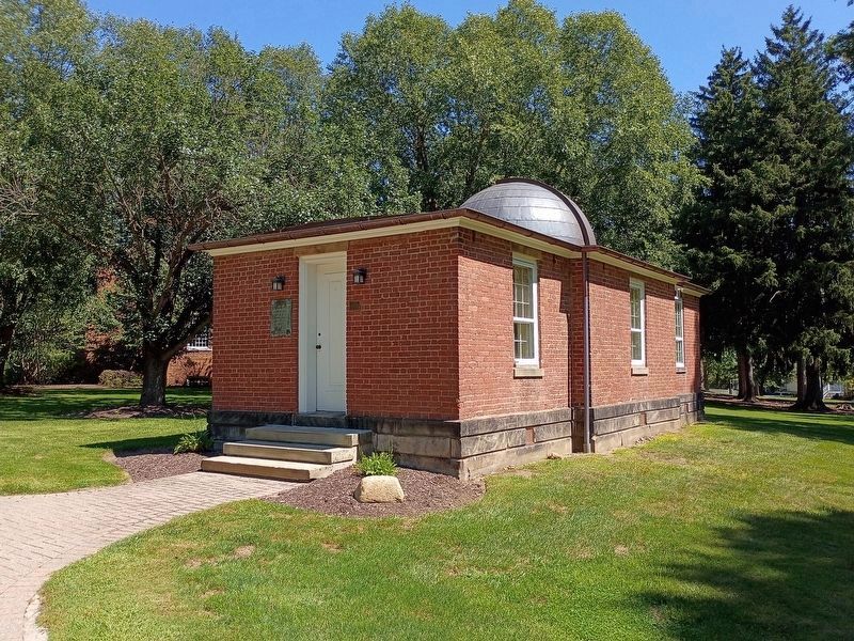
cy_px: 320
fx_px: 715
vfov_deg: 48.2
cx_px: 427
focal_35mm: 29
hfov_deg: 61.7
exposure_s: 1/638
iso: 100
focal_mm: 4.27
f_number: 1.8
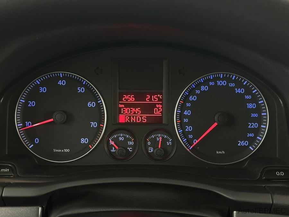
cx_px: 144
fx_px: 401
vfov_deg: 30.3
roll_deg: -0.2
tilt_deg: -21.4
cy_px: 108
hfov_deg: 39.7
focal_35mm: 48
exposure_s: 1/33
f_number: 1.78
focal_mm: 6.86
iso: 200
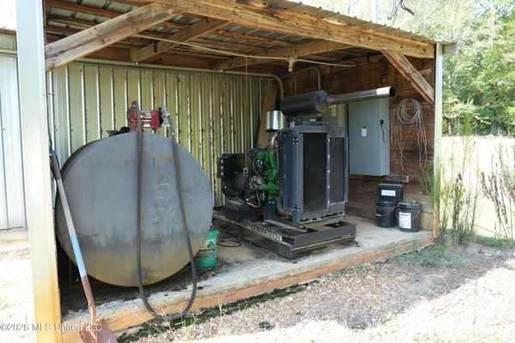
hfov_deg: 73.7
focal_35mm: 24
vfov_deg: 53.1
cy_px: 172
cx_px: 258
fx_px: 343
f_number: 5
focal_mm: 24
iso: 400
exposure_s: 1/160
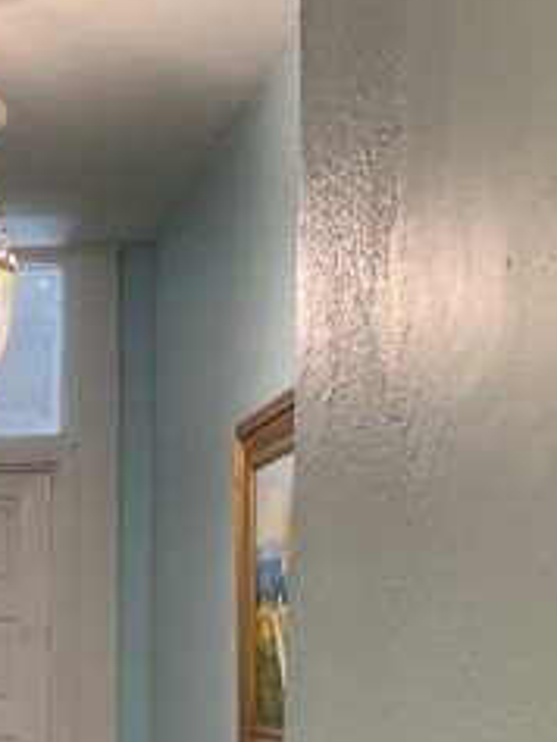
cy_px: 902
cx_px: -94
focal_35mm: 94
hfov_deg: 15.2
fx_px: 2015
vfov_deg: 19.6
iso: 125
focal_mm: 3
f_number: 1.8
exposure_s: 1/60
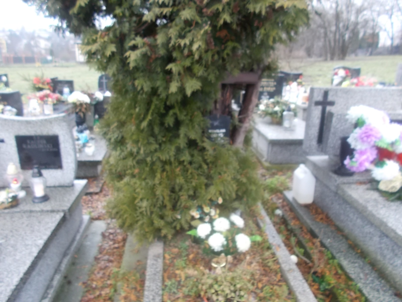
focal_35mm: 26
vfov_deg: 53.1
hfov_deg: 67.3
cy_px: 151
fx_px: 302
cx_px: 201
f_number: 3.2
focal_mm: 4.6
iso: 200
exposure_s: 1/15
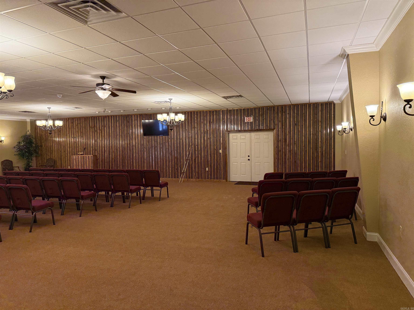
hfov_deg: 71.6
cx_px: 207
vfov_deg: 56.8
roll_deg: +3.9
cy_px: 155
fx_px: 287
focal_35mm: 24
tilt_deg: -2.7
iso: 250
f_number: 1.78
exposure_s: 1/60
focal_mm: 6.76
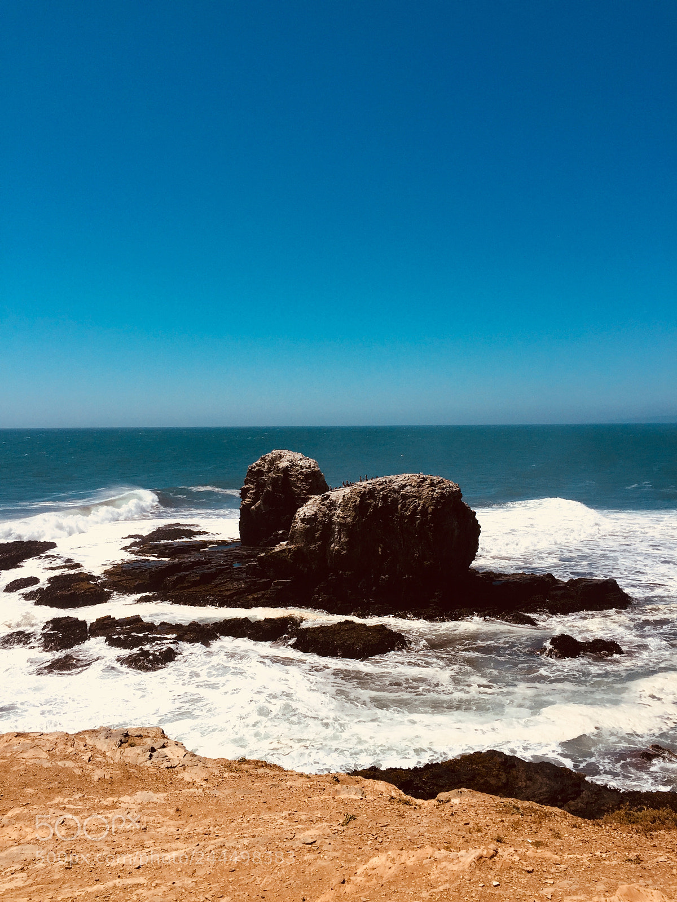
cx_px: 338
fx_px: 756
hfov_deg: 48.2
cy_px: 451
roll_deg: +0.1
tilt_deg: -1.1
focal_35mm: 29
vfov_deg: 61.7
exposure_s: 1/5650
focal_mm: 4.15
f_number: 2.2
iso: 32
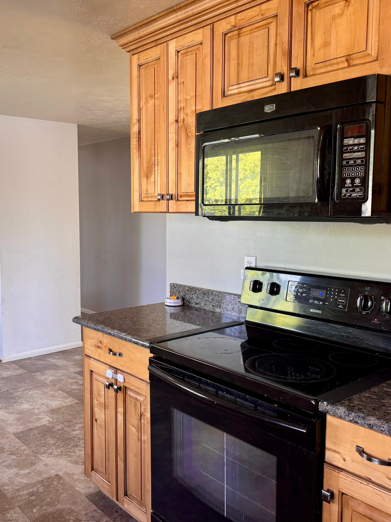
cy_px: 262
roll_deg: -0.1
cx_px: 145
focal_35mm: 33
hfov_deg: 42.6
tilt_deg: -6.8
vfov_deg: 55.3
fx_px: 497
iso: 125
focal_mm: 6.76
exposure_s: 1/120
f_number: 1.78
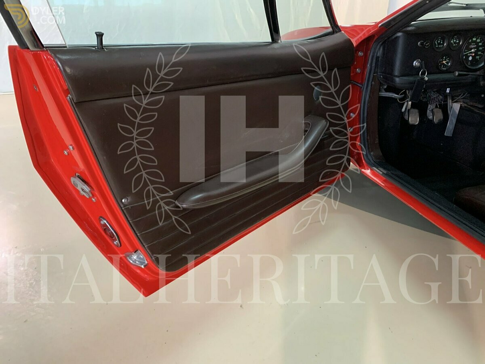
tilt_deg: -24.4
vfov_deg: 53.1
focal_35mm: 26
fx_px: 364
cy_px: 182
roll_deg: +0.7
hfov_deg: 67.3
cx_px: 242
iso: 320
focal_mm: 4.25
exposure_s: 1/50
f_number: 1.8
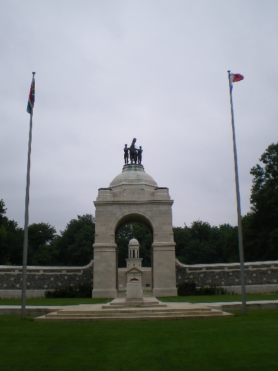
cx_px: 139
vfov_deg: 49.0
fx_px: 407
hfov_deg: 37.7
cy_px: 186
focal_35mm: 38
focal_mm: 6.3
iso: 64
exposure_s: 1/400
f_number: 4.6
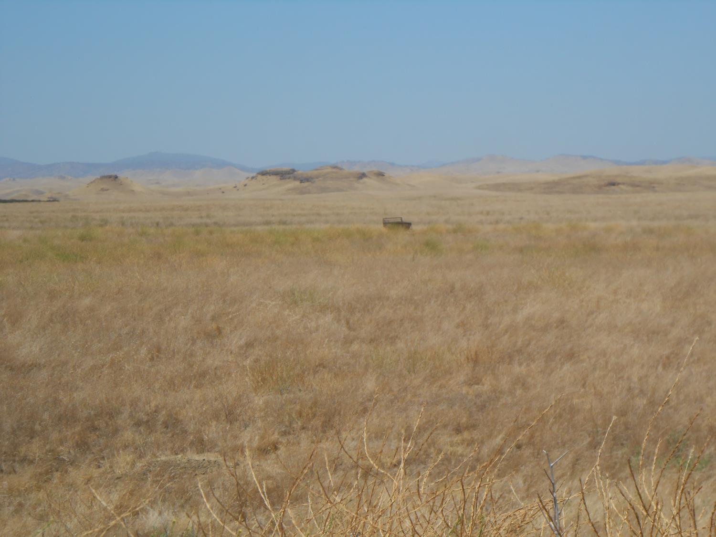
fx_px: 2461
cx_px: 358
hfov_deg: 16.6
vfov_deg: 12.5
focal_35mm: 119
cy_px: 268
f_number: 5.5
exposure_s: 1/800
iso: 80
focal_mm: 21.2
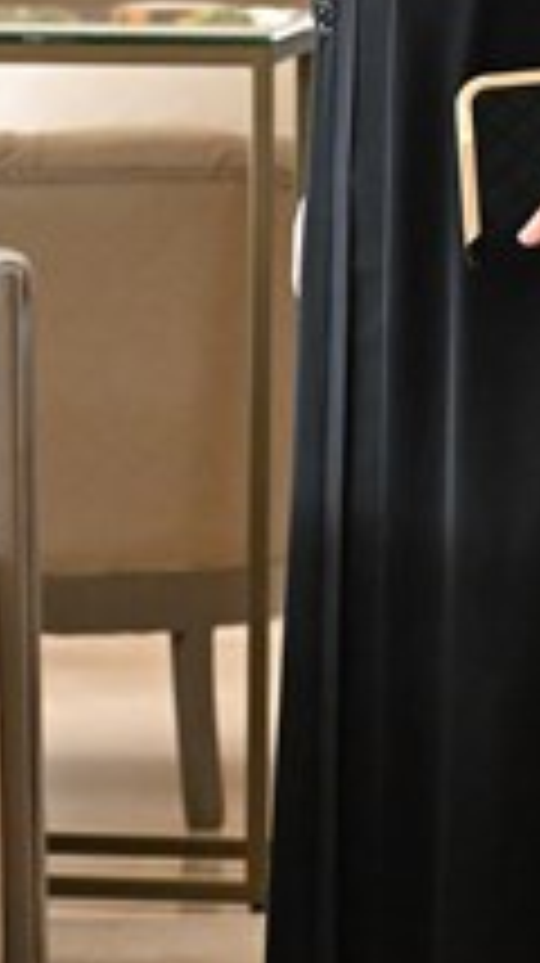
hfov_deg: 3.4
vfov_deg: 6.1
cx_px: 454
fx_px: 9096
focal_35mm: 356
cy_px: 207
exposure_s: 1/250
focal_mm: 81
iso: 6400
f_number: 5
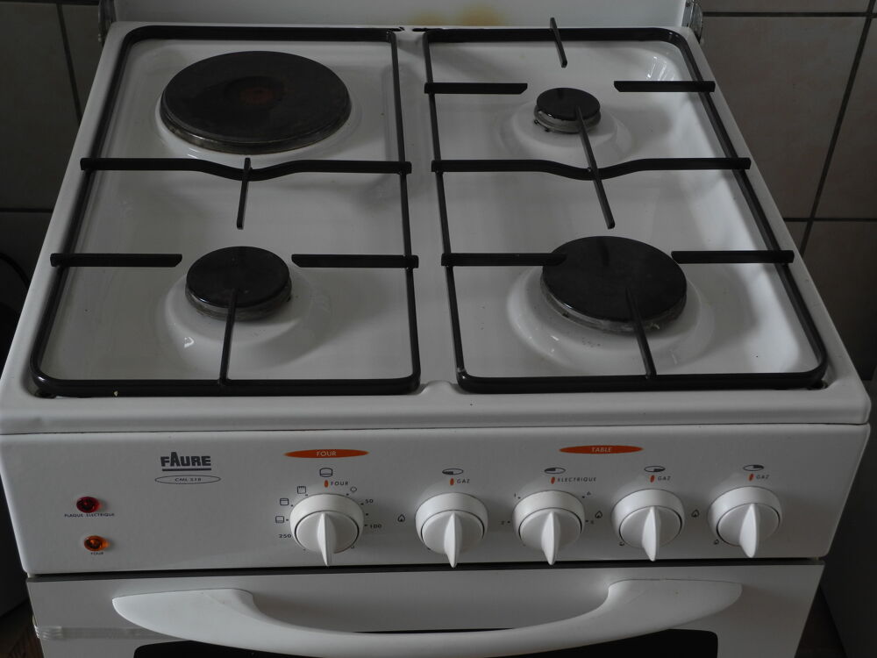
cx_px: 438
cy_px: 329
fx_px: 1267
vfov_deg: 29.1
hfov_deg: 38.2
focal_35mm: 50
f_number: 4
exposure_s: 1/25
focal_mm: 10.7
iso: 100
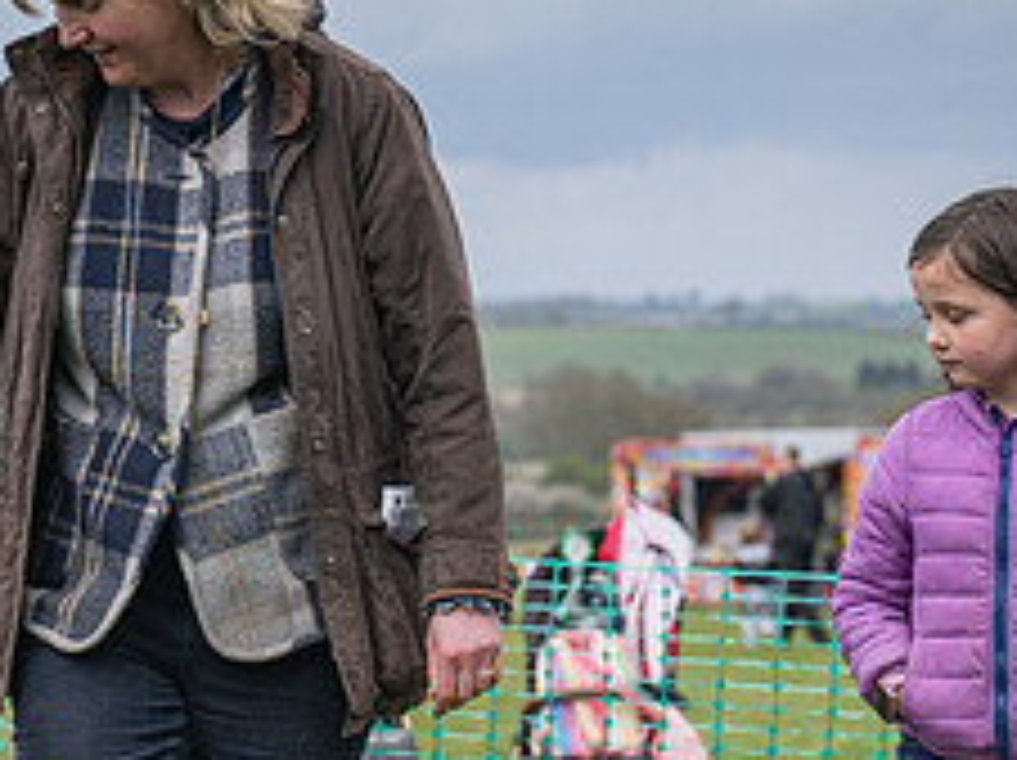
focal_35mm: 213
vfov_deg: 6.9
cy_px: 881
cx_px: 724
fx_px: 6251
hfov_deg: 9.3
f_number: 4
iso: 400
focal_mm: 74
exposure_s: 1/3200
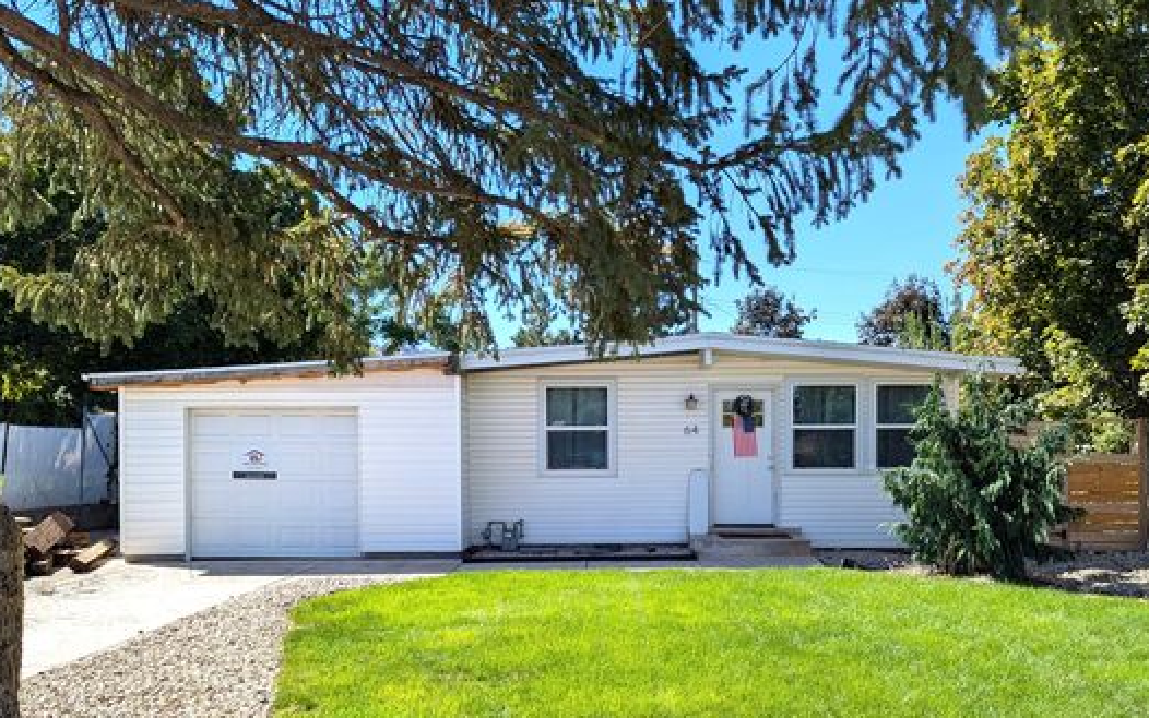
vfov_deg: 40.0
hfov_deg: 61.2
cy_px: 489
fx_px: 971
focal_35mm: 31
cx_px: 614
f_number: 1.85
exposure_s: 1/1795
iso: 46
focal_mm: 6.81
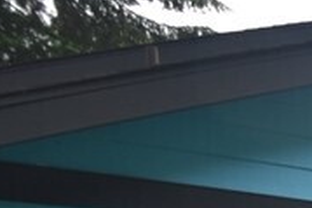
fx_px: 745
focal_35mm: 86
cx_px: 748
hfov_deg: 14.8
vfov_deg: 13.5
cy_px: 417
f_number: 4.5
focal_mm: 10
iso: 400
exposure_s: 1/250
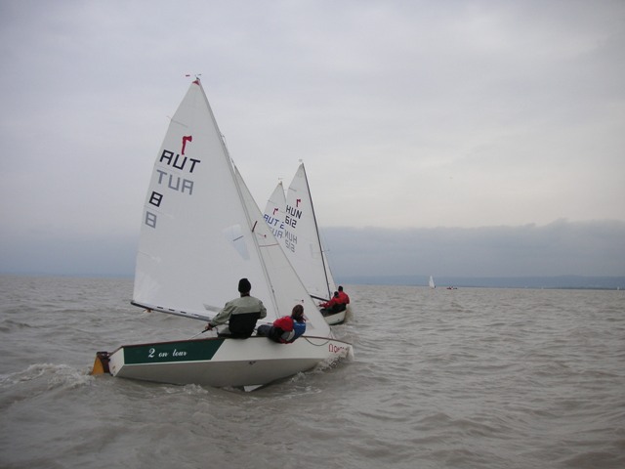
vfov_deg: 38.7
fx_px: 668
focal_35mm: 37
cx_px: 312
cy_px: 234
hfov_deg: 50.1
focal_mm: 6.1
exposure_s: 1/180
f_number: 6.7
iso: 50
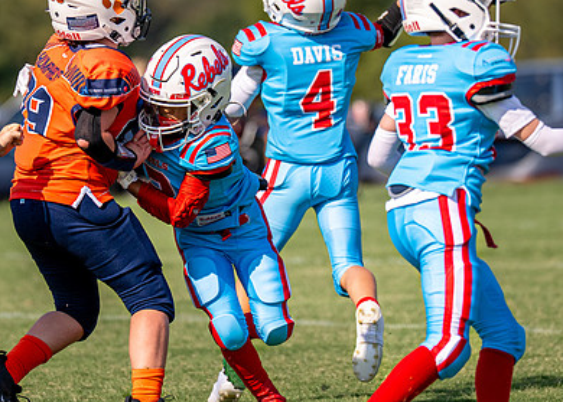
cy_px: 67
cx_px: 265
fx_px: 9247
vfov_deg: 2.5
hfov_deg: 3.5
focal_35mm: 578
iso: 125
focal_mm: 200
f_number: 2.8
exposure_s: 1/4000
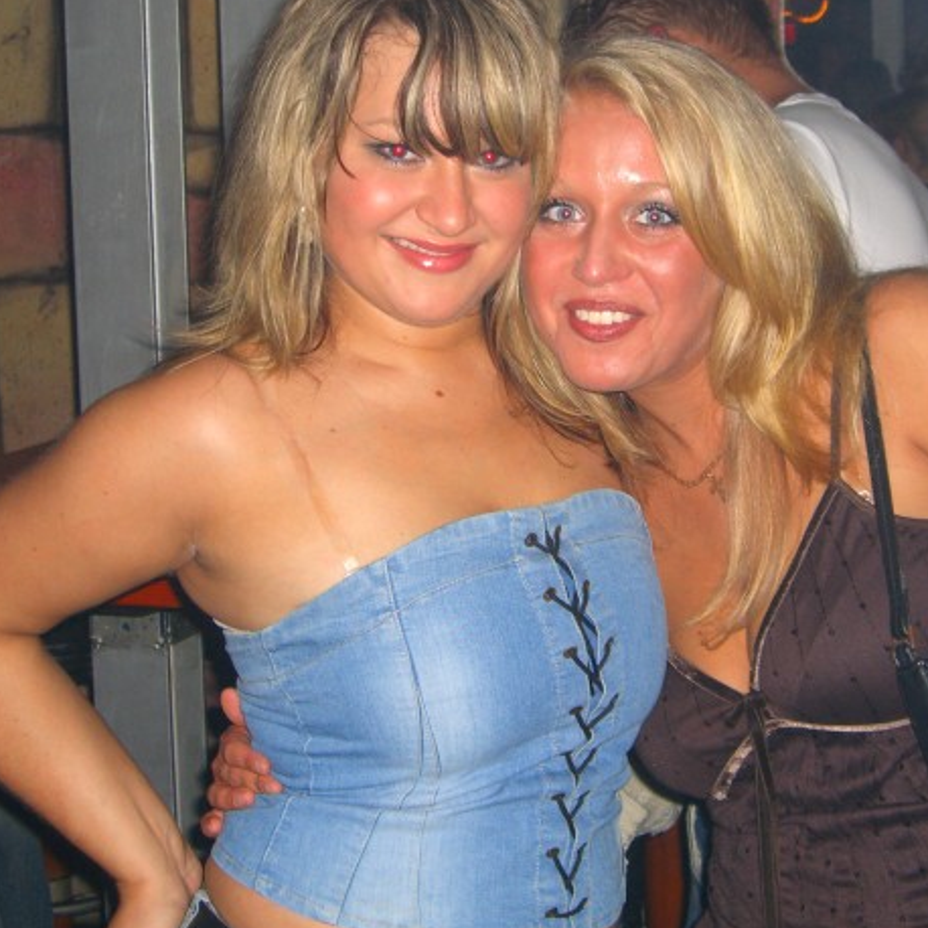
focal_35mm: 71
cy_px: 375
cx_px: 539
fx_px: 2153
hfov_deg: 24.3
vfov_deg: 24.3
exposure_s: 1/60
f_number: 3.1
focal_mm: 9.5
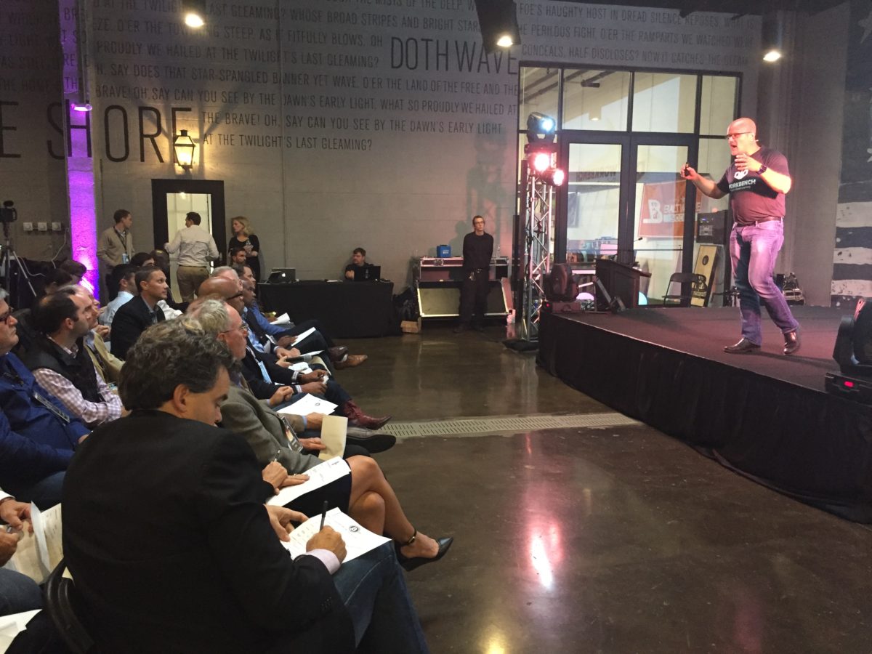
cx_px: 436
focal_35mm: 29
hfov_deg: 61.7
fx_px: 731
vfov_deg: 48.2
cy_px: 327
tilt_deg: -6.5
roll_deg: -2.0
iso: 250
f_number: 2.2
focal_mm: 4.15
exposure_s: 1/20
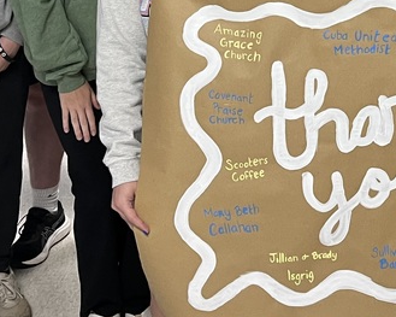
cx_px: 455
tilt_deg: -9.5
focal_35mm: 79
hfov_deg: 22.5
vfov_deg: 18.2
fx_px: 926
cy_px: -88
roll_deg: -1.3
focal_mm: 5.1
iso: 160
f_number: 1.6
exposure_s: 1/59
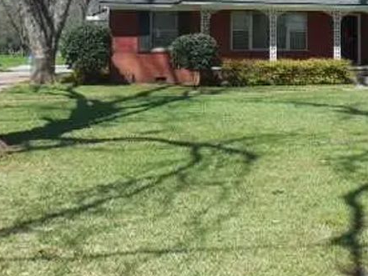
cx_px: 296
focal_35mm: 58
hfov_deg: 32.3
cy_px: 5
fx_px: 617
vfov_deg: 24.2
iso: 125
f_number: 3.1
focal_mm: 4.5
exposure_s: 1/1250
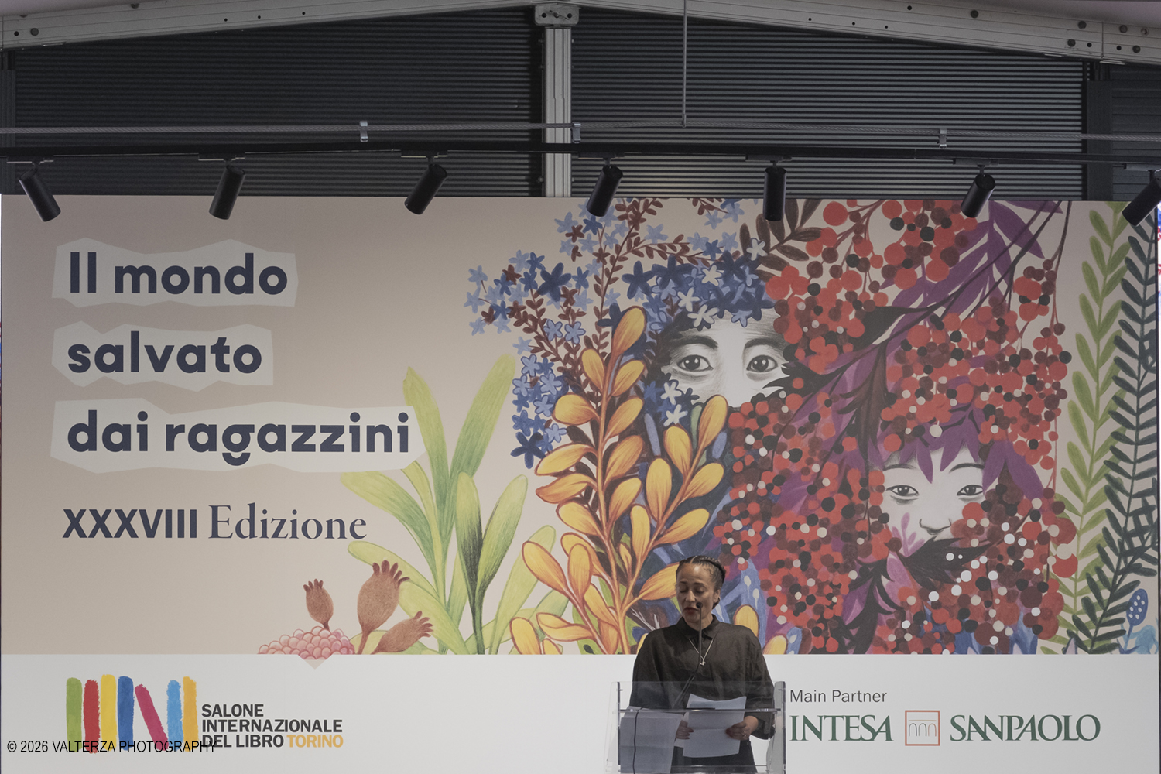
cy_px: 387
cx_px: 580
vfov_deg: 9.9
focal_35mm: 139
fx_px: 4482
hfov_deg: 14.8
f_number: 7.1
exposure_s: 1/160
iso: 2500
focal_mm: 92.4
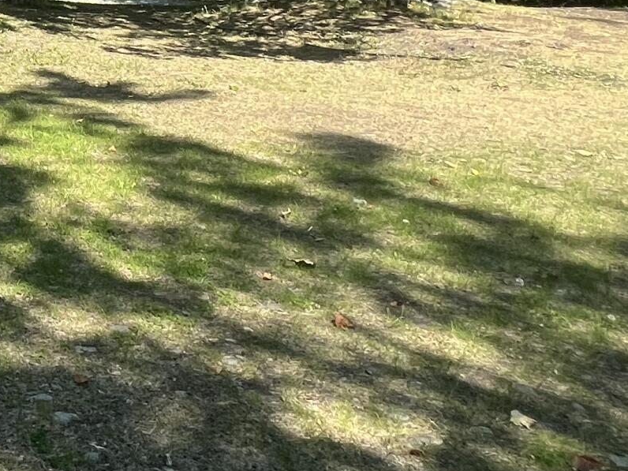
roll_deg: -0.2
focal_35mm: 49
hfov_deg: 27.5
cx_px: -303
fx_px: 889
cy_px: -290
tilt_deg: +11.7
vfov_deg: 22.5
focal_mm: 1.57
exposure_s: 1/727
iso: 32
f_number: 1.8
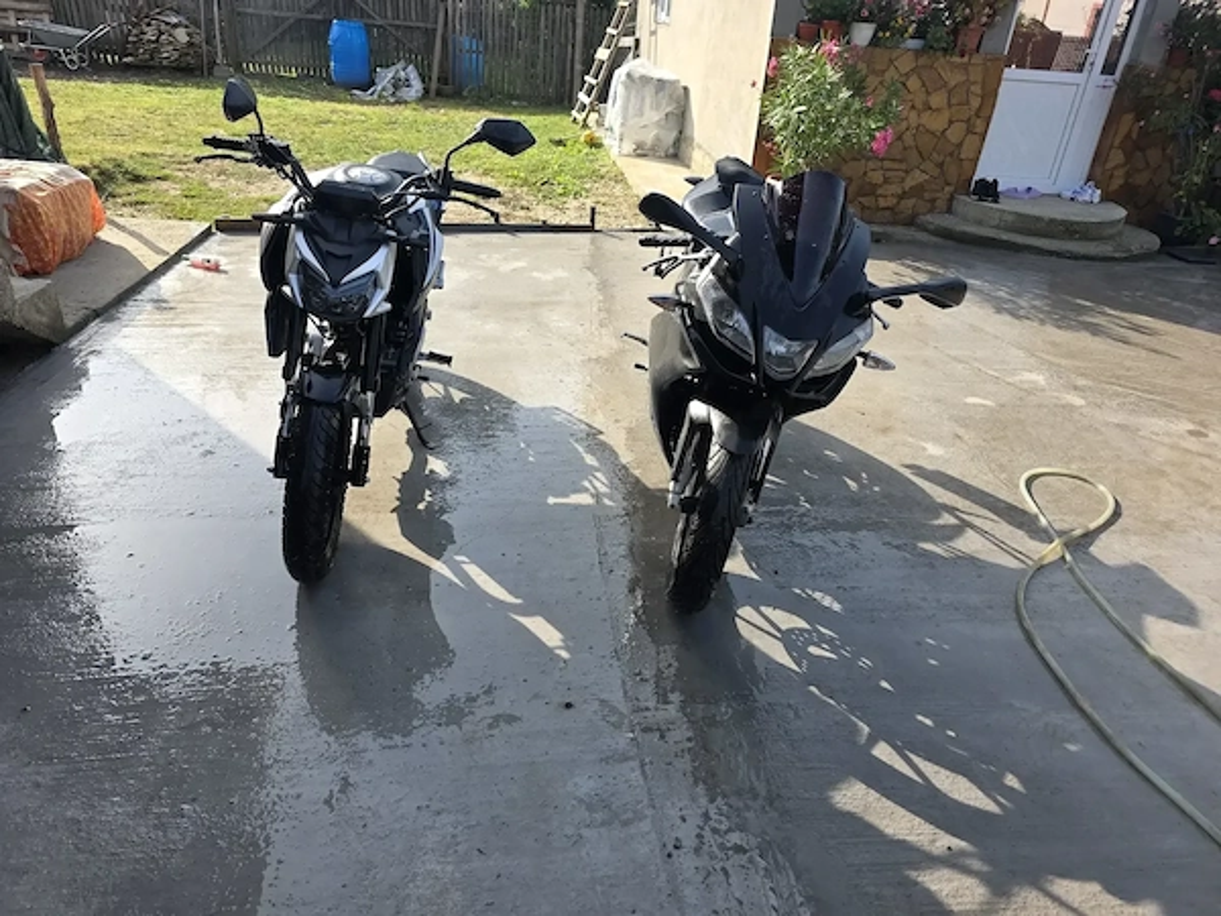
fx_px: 811
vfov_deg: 58.9
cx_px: 610
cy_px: 458
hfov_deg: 73.9
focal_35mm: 23
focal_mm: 6.3
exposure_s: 1/1480
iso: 80
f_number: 1.7
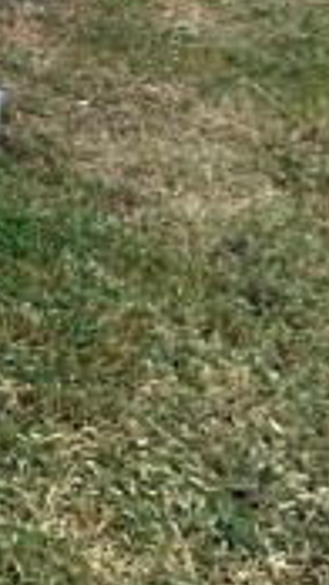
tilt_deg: -12.9
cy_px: -101
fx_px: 868
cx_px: -628
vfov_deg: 31.7
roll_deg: -2.7
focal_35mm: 56
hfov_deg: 11.9
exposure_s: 1/609
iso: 40
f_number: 2.2
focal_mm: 2.22
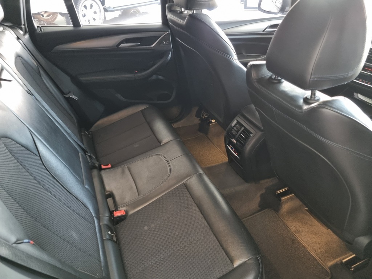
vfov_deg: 53.1
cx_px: 186
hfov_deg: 67.3
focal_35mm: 26
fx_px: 279
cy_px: 140
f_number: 1.8
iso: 640
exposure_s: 1/25
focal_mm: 5.4
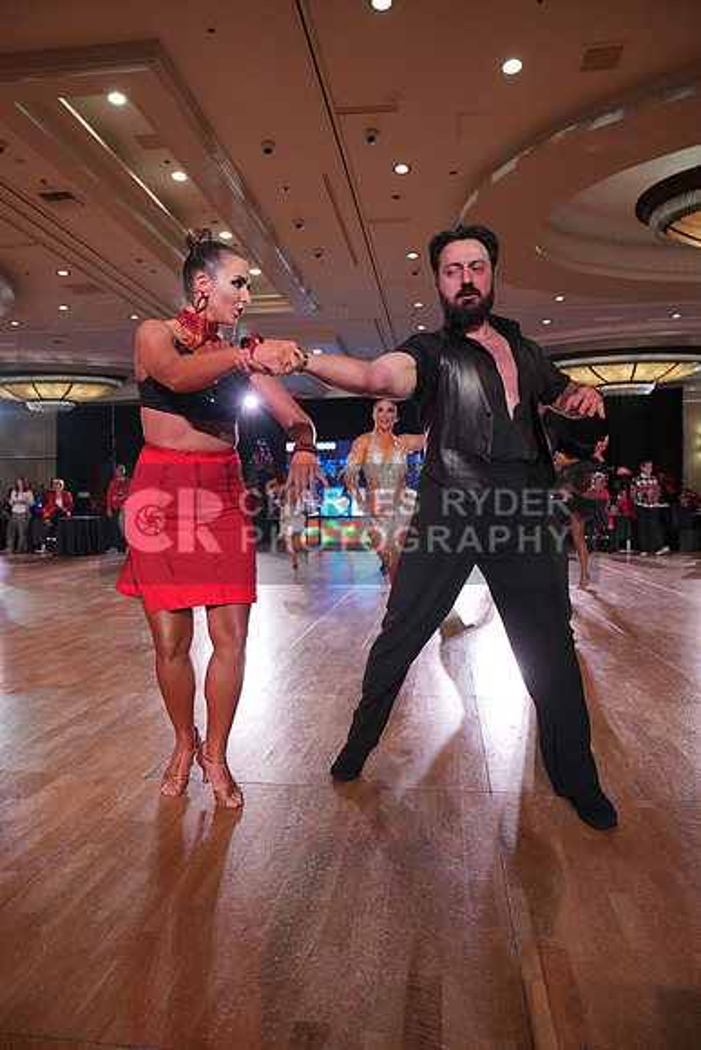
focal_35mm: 24
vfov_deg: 73.7
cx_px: 350
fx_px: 701
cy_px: 525
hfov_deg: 53.2
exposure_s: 1/500
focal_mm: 24
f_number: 4
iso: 1250
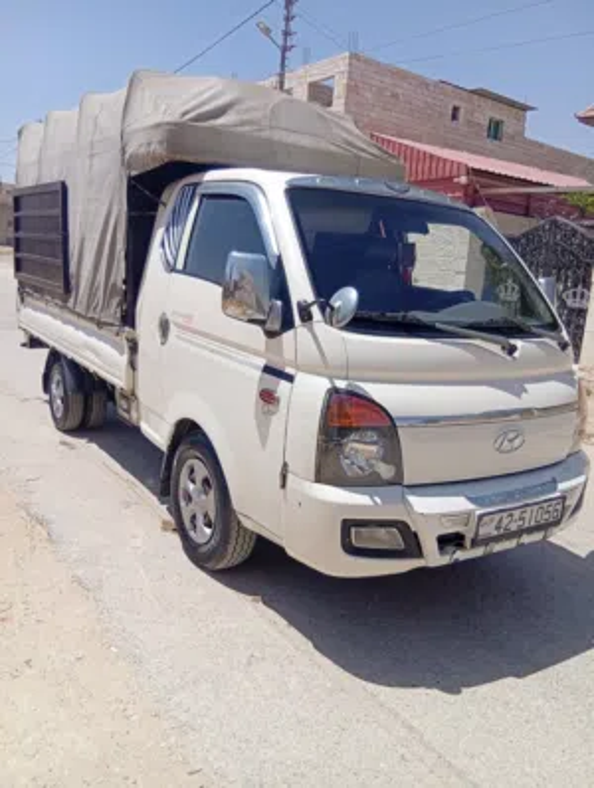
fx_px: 616
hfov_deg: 51.5
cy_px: 394
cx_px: 297
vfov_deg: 65.2
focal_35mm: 27
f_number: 1.8
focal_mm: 3.84
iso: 52
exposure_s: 1/1980
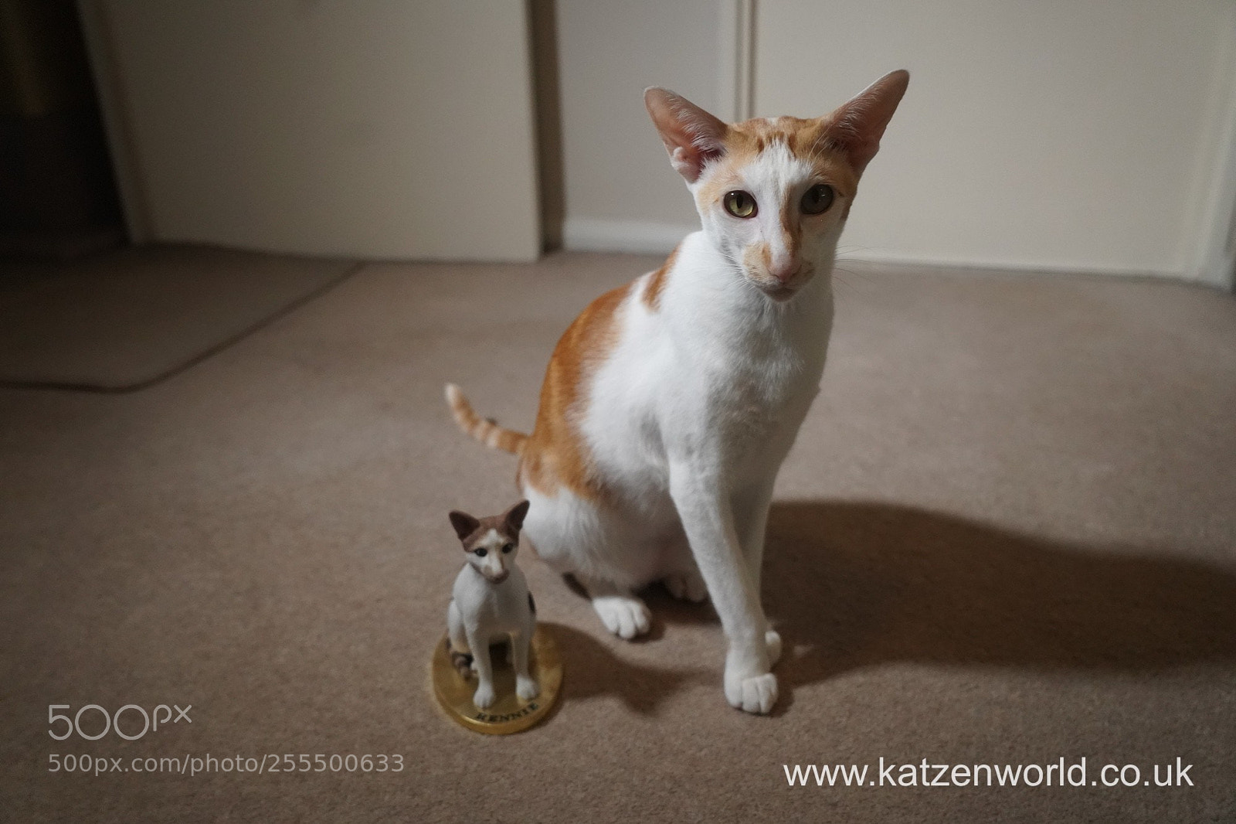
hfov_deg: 67.4
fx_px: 927
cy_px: 412
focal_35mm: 27
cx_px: 618
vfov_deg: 47.9
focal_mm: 27
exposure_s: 1/160
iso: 4000
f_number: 4
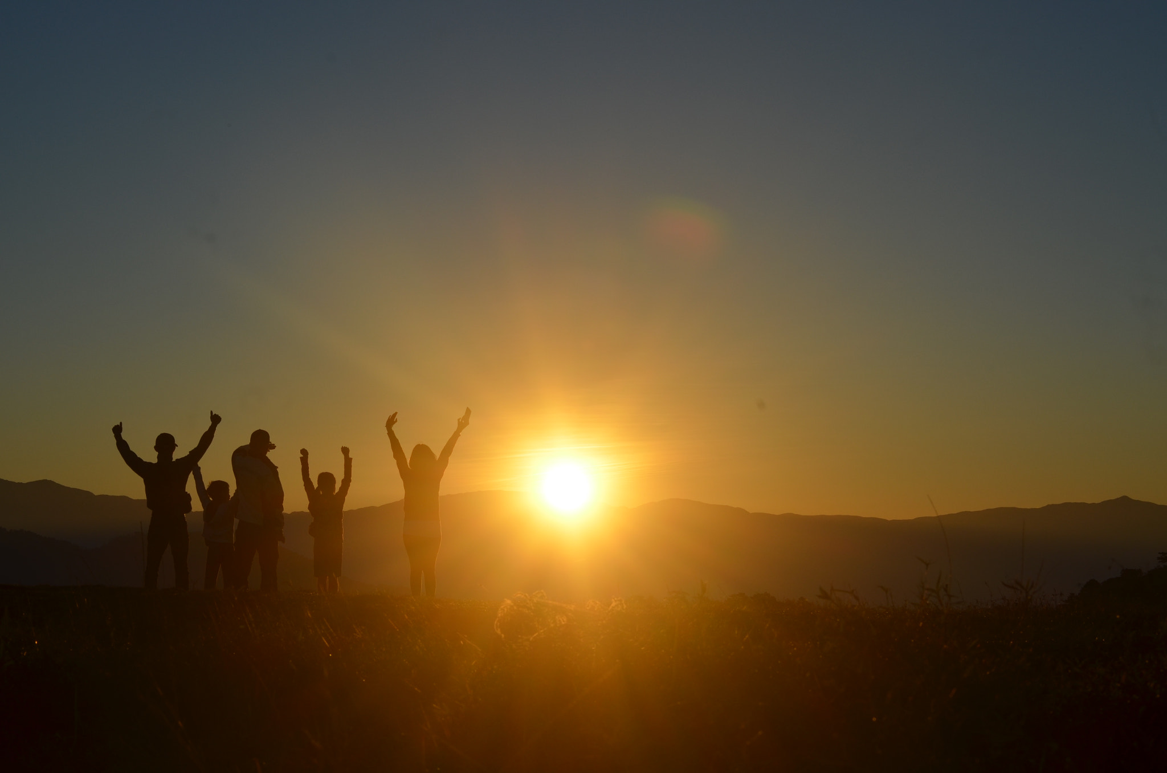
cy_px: 386
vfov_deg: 16.5
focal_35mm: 82
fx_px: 2669
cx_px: 584
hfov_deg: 24.7
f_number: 13
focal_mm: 55
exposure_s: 1/750
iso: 100
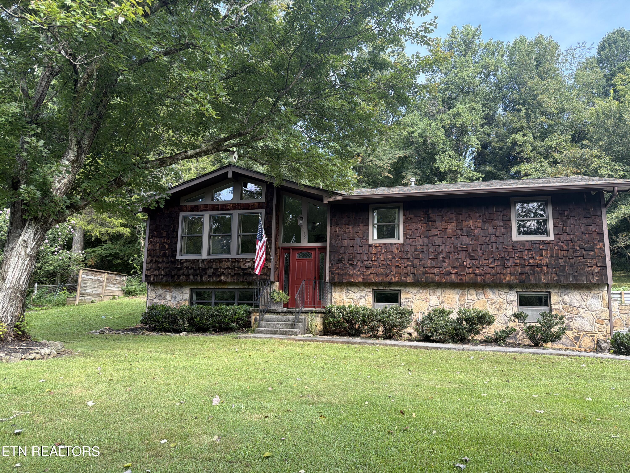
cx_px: 315
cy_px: 236
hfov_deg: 71.6
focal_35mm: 24
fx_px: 437
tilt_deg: +9.1
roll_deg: -1.4
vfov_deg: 56.8
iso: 100
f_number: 1.78
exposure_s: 1/637
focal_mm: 6.76
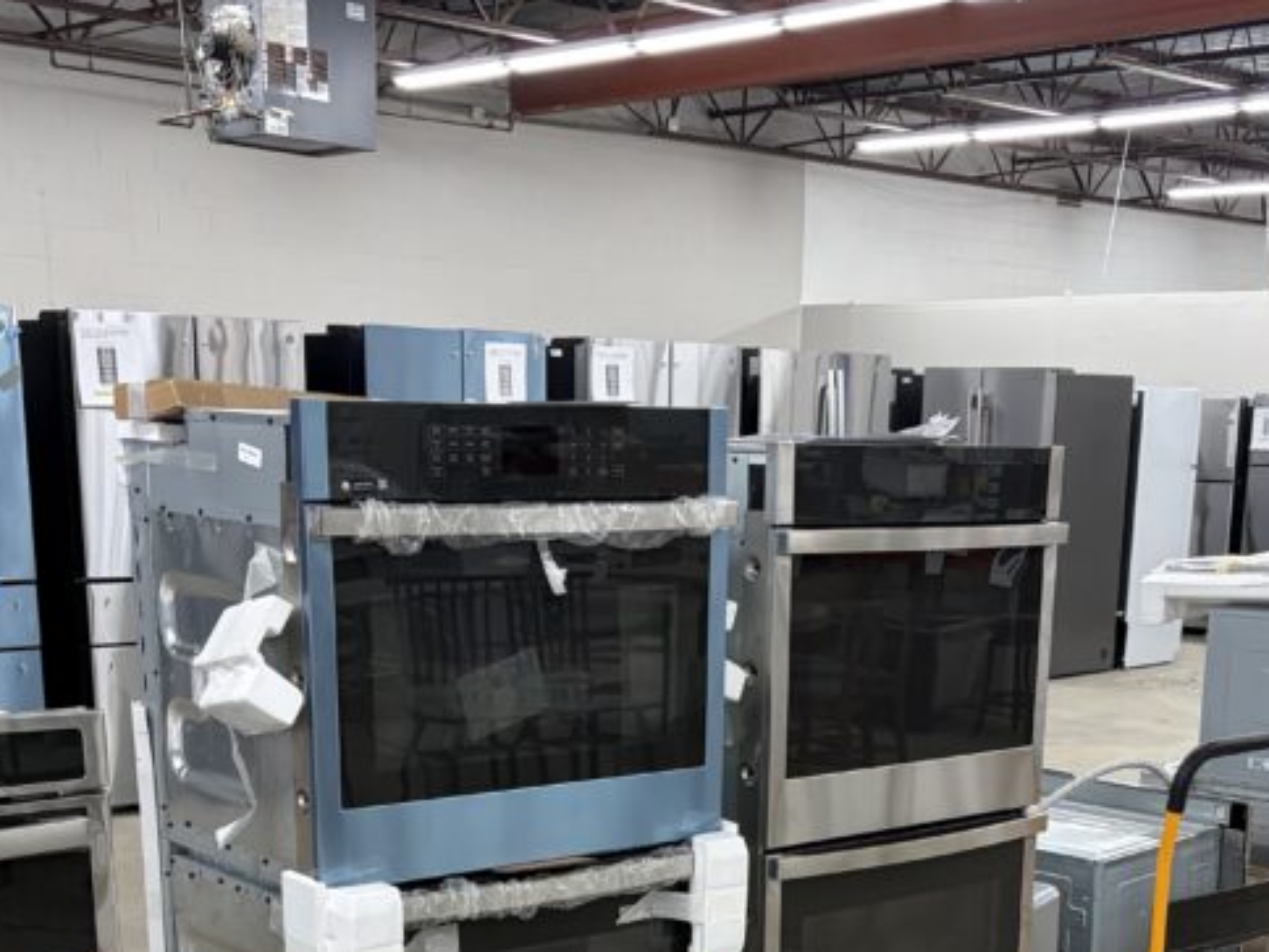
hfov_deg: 34.9
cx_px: 737
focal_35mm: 55
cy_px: 989
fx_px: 2016
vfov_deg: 25.1
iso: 125
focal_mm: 5.96
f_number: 1.6
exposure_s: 1/60
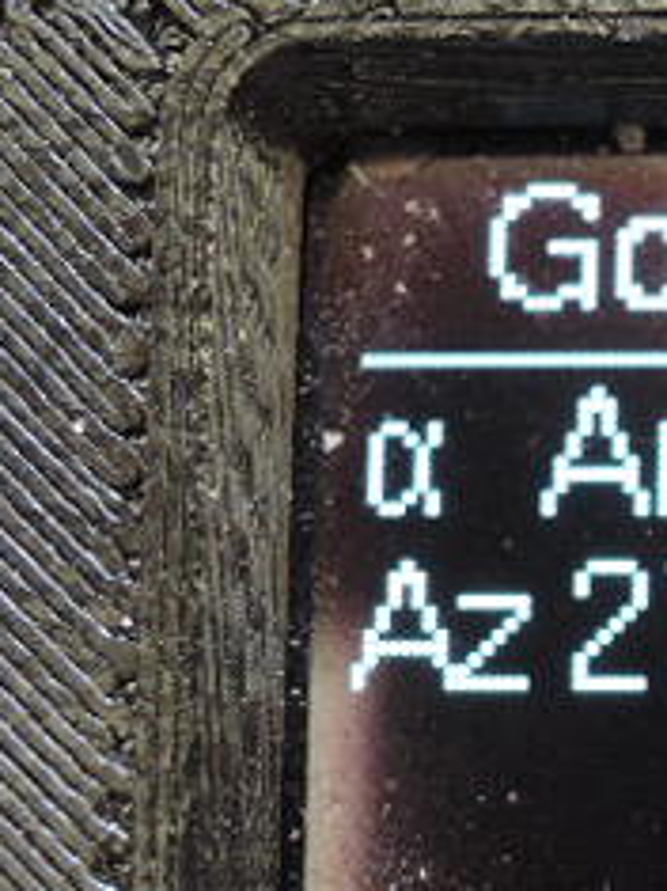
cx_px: 1012
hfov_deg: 12.8
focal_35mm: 109
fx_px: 2803
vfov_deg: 18.0
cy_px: 652
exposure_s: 1/13
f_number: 3.5
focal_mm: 8.6
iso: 400
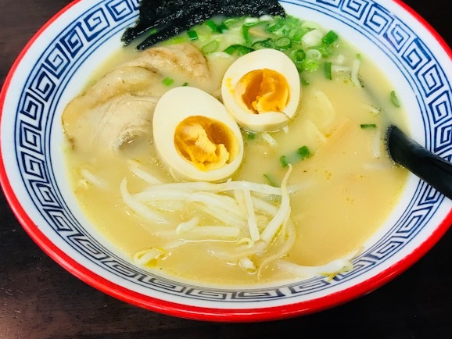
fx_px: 405
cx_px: 242
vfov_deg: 45.4
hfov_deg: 58.3
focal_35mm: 31
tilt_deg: -54.8
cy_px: 152
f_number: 1.8
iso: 40
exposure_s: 1/20
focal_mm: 3.99
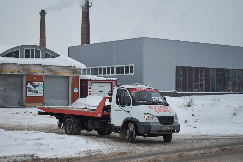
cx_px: 120
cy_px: 82
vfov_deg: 22.3
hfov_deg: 32.9
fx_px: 412
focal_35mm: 61
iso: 800
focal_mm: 40
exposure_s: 1/500
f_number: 5.6
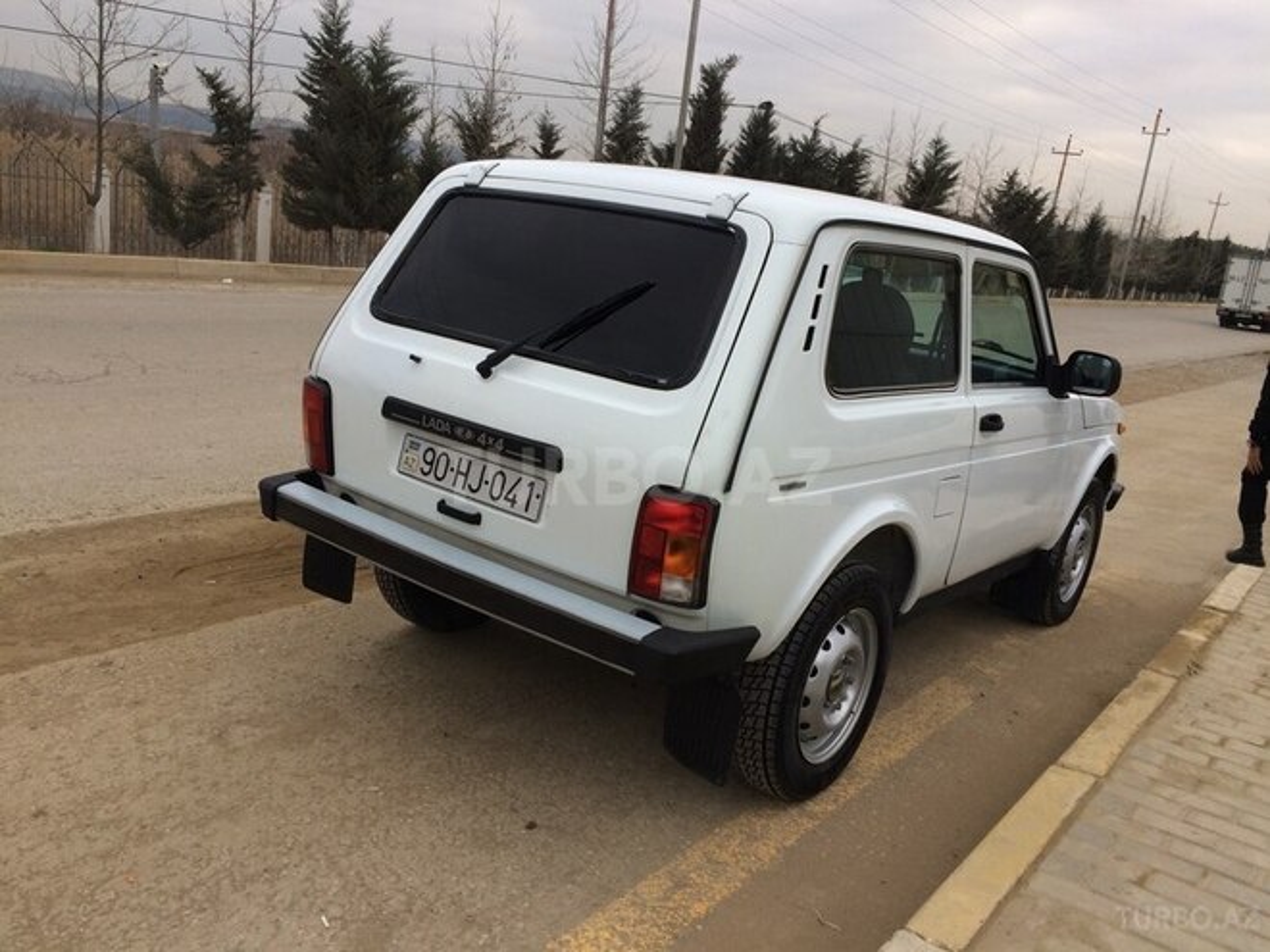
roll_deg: -6.2
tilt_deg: -15.3
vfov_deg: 48.2
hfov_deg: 61.7
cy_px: 476
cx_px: 635
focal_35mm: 29
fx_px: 1064
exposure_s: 1/100
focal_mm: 4.15
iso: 40
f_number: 2.2
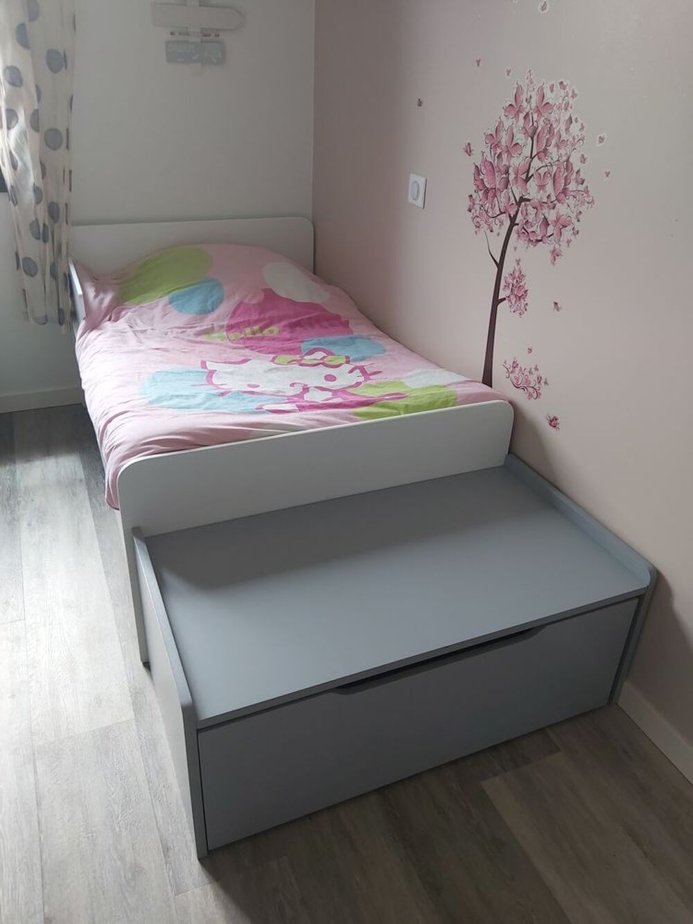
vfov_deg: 67.3
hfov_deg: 53.1
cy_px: 462
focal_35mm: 26
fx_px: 694
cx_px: 346
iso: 100
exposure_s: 1/120
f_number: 1.7
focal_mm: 3.92
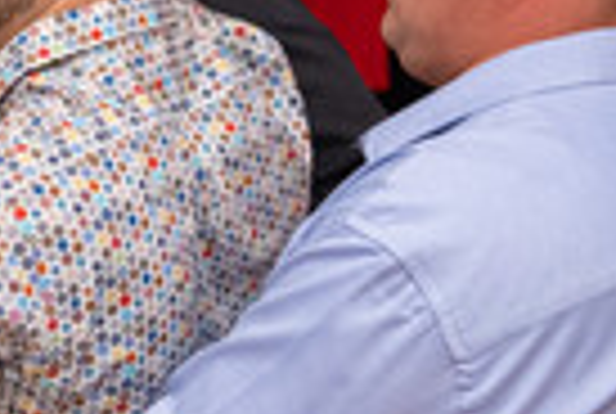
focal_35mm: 163
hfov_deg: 11.5
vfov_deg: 8.5
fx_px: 2795
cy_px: 146
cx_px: -535
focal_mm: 23
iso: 1600
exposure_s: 1/125
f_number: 2.2
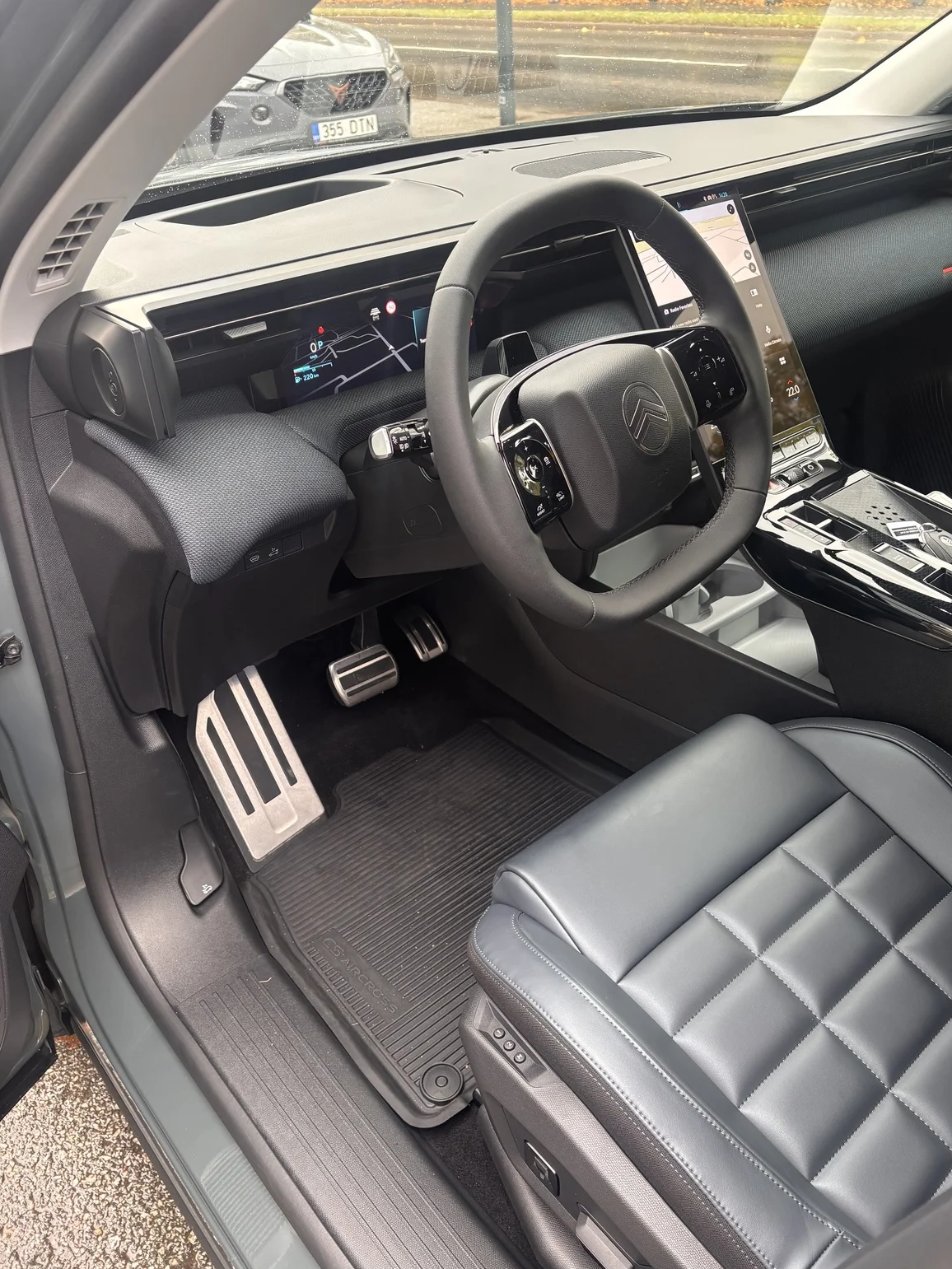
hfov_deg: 51.4
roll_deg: +3.0
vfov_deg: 65.3
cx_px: 491
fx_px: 990
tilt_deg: -34.3
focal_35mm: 27
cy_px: 641
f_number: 1.6
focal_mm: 5.96
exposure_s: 1/120
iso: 125
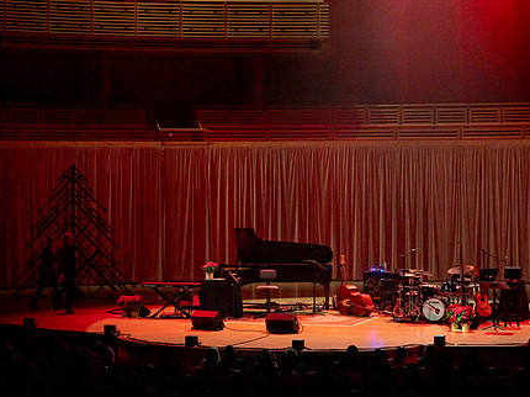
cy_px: 181
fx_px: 1408
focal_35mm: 92
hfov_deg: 21.3
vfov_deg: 16.0
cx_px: 314
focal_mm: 70
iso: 2500
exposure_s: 1/250
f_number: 6.3
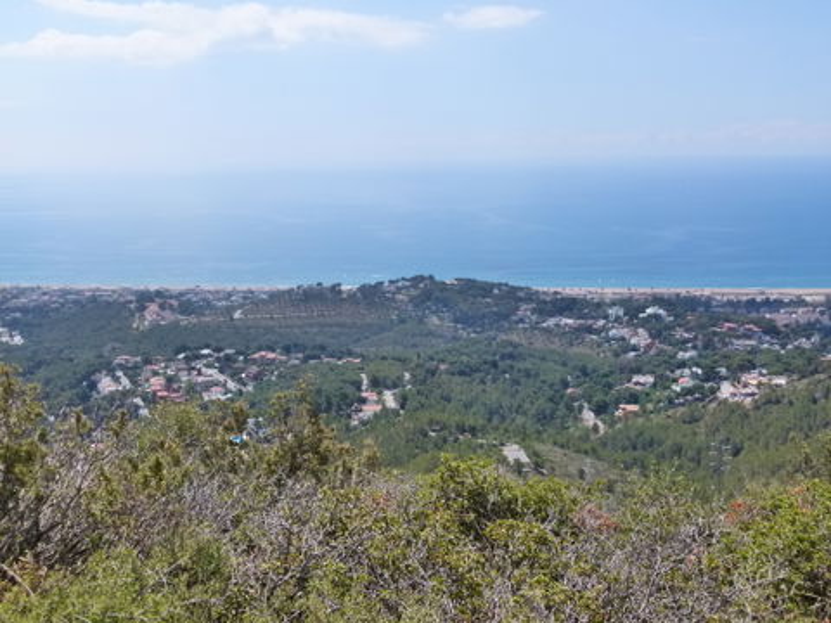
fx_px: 1104
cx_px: 416
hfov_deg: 41.2
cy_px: 312
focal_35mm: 46
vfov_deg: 31.5
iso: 250
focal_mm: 8.3
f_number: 4
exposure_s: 1/1300
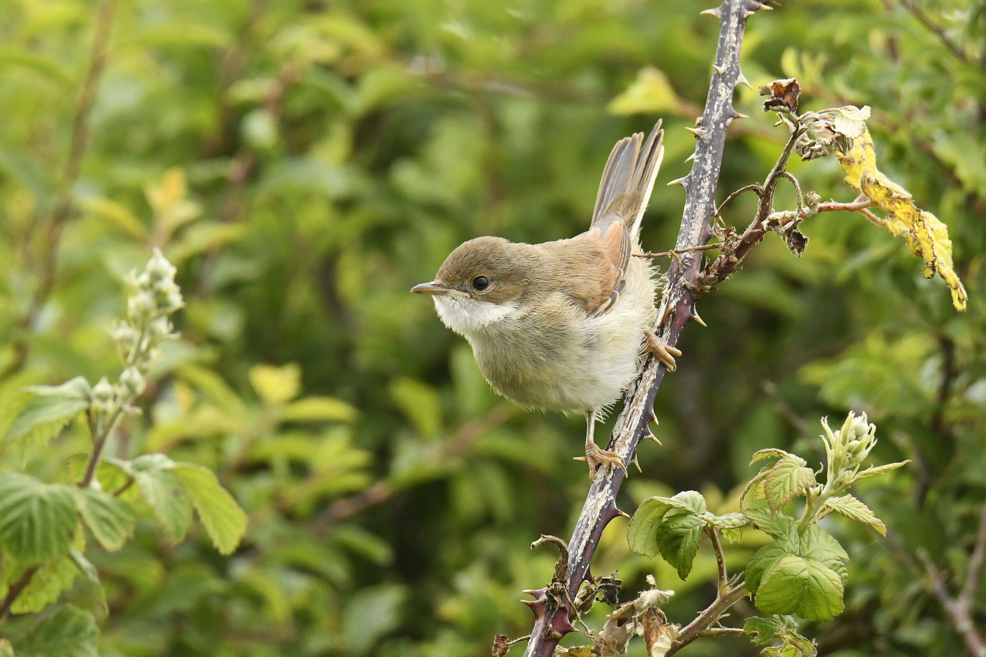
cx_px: 493
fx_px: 16432
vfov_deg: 2.3
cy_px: 328
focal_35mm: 600
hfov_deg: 3.4
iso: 1000
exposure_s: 1/800
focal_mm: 600
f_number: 8
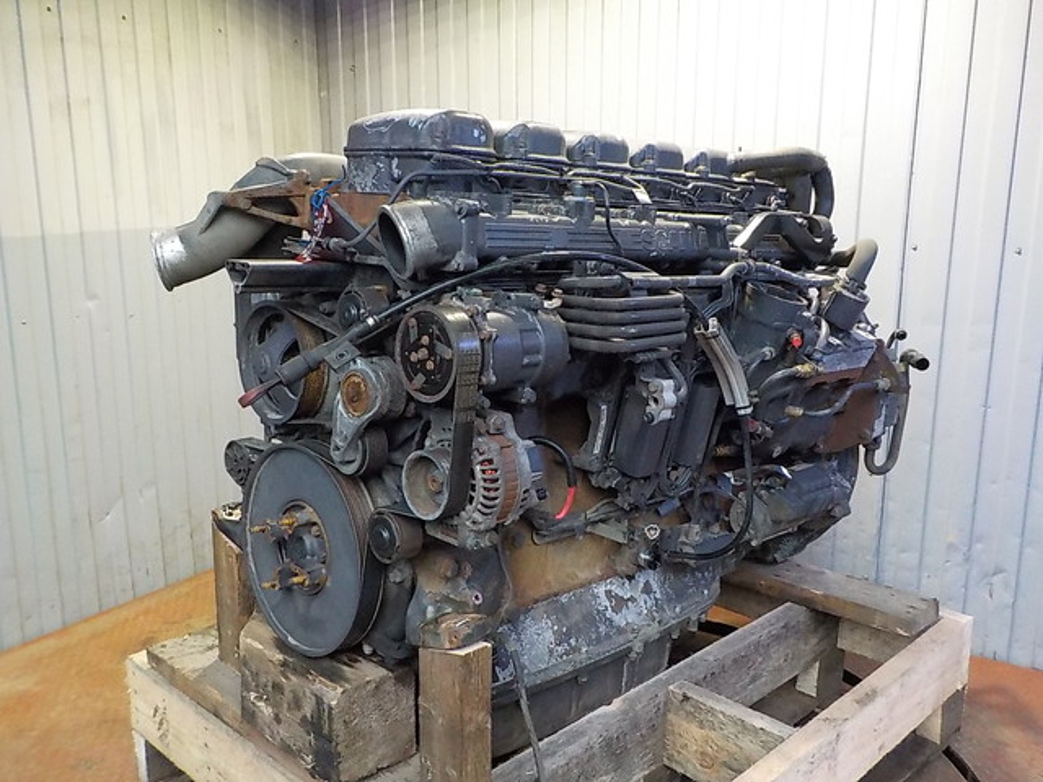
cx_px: 522
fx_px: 904
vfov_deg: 46.8
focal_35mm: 30
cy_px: 391
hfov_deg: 60.0
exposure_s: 1/30
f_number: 3.3
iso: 800
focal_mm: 4.1
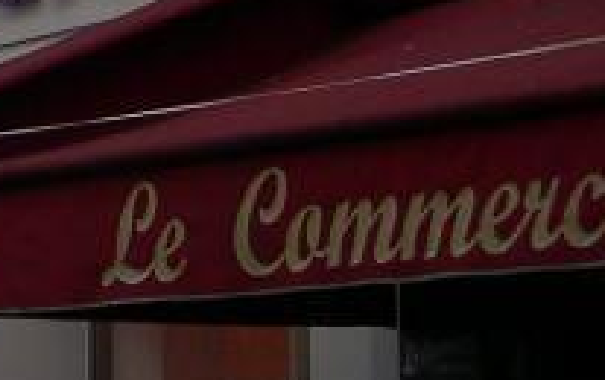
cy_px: -114
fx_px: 3286
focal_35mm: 199
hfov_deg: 9.5
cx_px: -792
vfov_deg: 6.6
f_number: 2.8
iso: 100
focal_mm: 8
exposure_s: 1/374
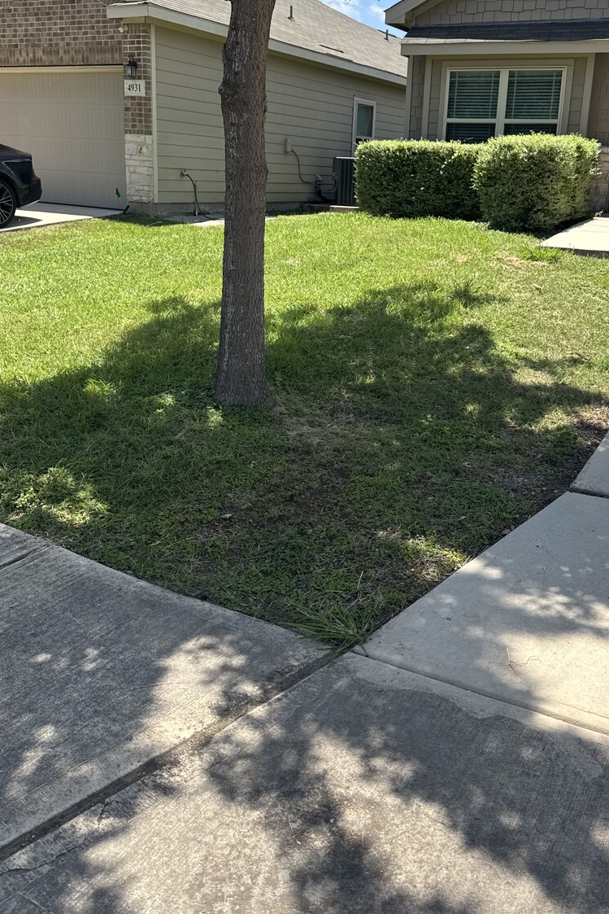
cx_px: 363
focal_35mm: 32
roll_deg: -3.2
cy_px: 376
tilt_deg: -14.3
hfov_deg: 41.0
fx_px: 812
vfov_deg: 58.3
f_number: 1.78
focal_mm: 6.76
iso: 80
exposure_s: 1/2959
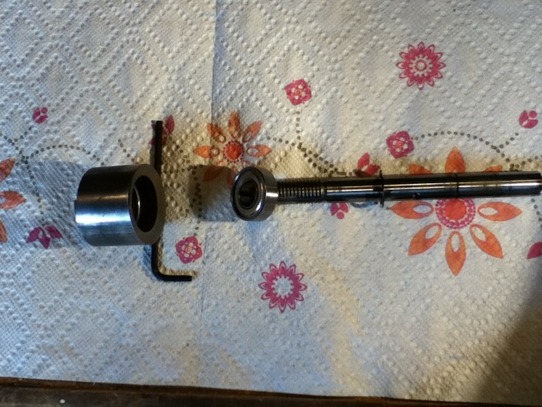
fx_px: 501
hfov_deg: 56.8
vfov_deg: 44.2
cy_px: 204
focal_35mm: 32
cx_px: 271
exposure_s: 1/30
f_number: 2.4
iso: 100
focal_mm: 3.85
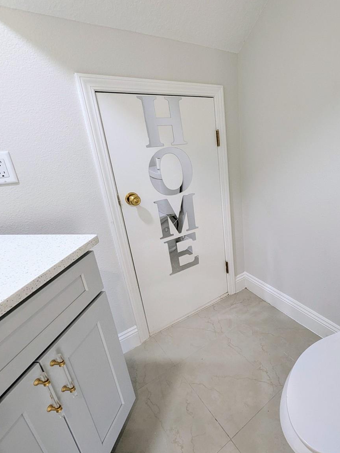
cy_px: 227
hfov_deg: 67.2
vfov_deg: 87.7
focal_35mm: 18
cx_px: 254
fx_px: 236
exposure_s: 1/24
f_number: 2.2
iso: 75
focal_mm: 1.95
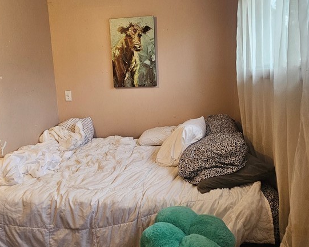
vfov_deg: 58.5
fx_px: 220
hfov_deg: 70.3
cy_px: 106
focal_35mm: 24
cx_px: 159
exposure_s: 1/40
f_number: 2.2
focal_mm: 2.2
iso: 320
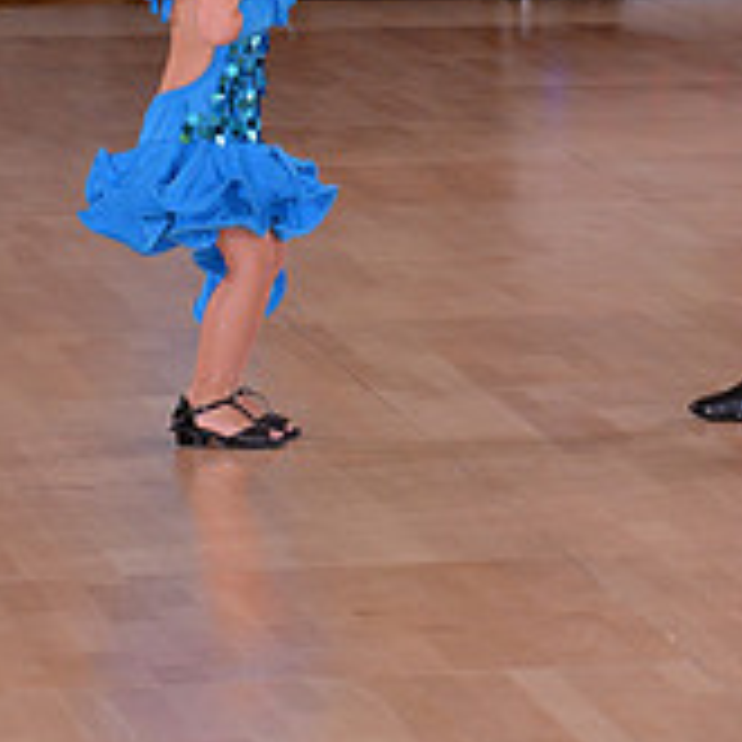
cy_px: -274
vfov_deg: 5.2
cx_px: 852
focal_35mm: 335
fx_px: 8124
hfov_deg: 5.2
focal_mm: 112
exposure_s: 1/250
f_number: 5.6
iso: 2000
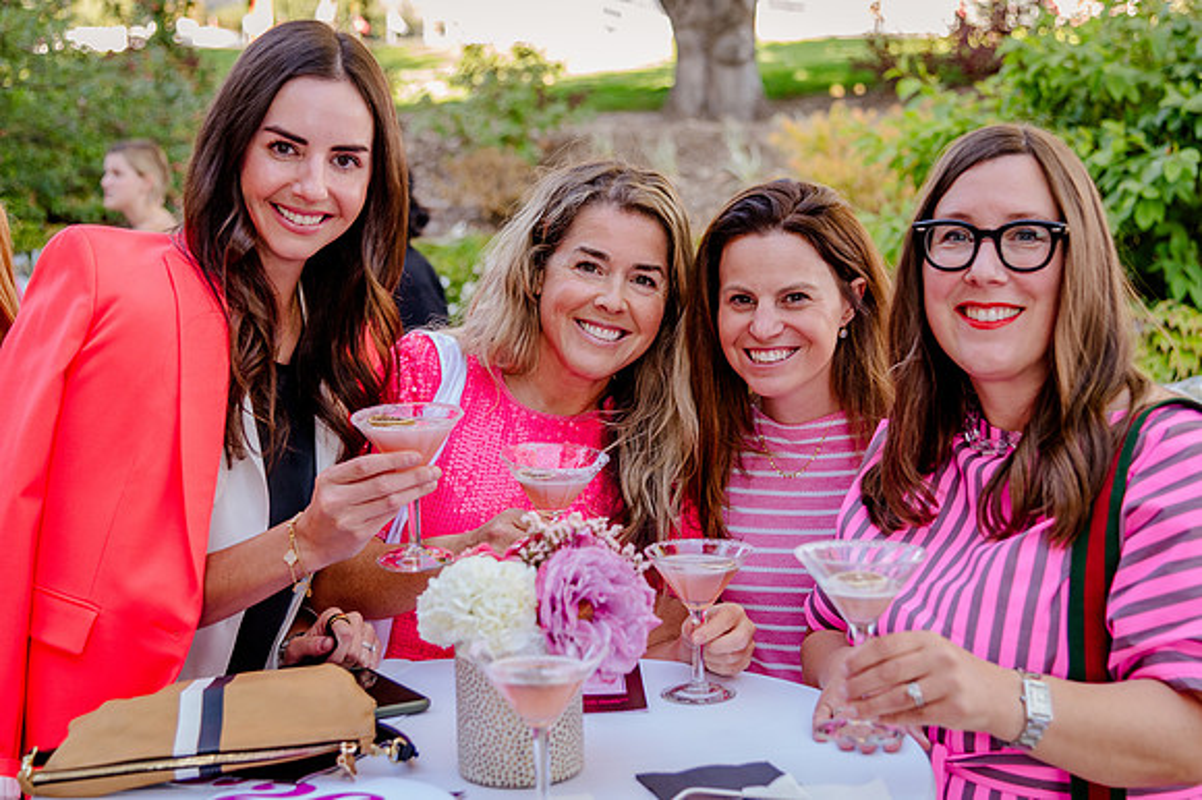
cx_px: 618
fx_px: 1863
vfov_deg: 24.2
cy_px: 401
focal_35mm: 56
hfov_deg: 35.8
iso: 1600
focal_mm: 52
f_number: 4
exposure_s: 1/400
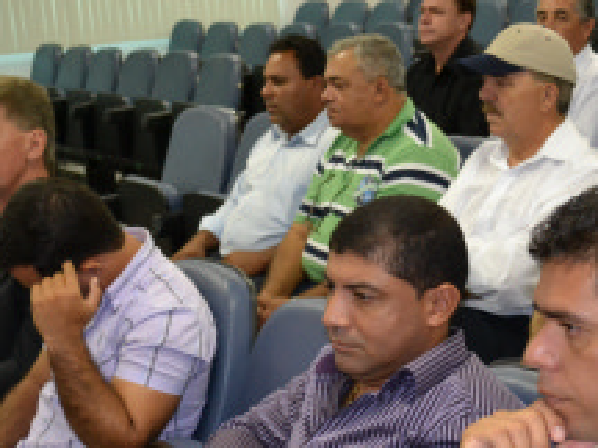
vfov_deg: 18.3
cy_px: 350
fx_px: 1382
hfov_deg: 24.3
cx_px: 415
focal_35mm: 80
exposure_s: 1/60
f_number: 4
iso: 1250
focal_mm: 24
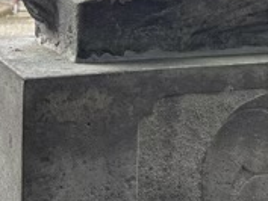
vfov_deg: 13.7
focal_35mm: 103
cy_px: -85
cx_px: 203
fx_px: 798
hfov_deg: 18.9
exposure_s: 1/121
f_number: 1.6
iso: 64
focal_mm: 5.96
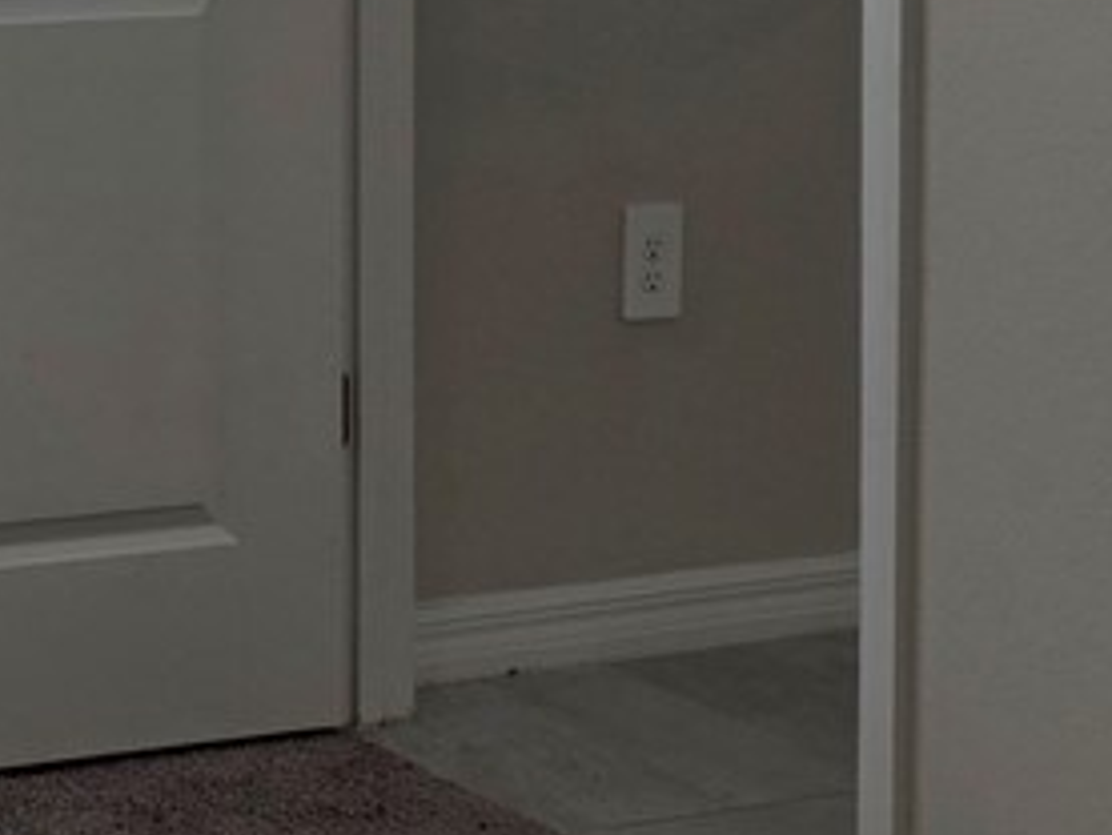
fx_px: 4274
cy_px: -546
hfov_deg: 14.0
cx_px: -482
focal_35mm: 133
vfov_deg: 10.6
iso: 16
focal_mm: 6.3
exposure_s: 1/120
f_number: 1.7
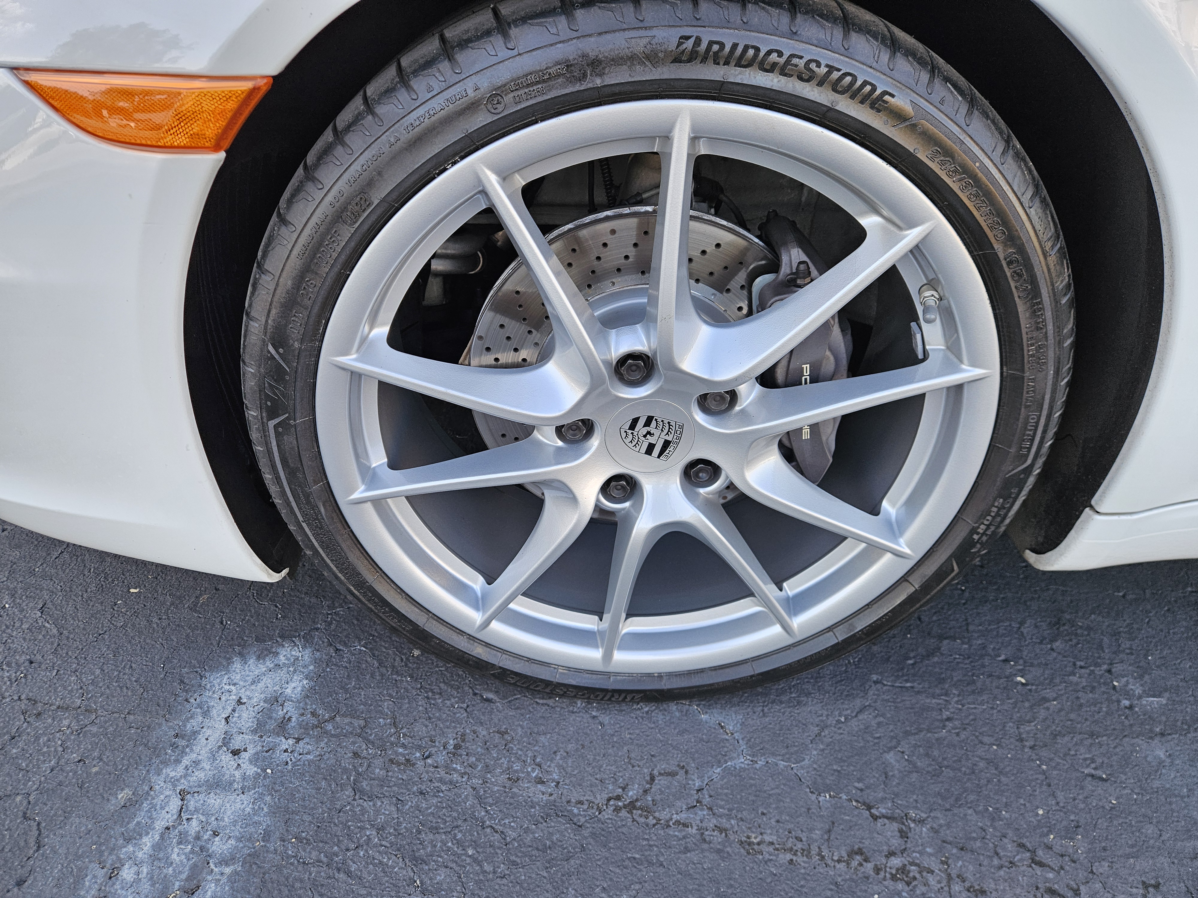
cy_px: 449
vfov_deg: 58.9
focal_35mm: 23
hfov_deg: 73.9
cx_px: 599
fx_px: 796
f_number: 1.8
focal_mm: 5.4
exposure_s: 1/180
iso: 64
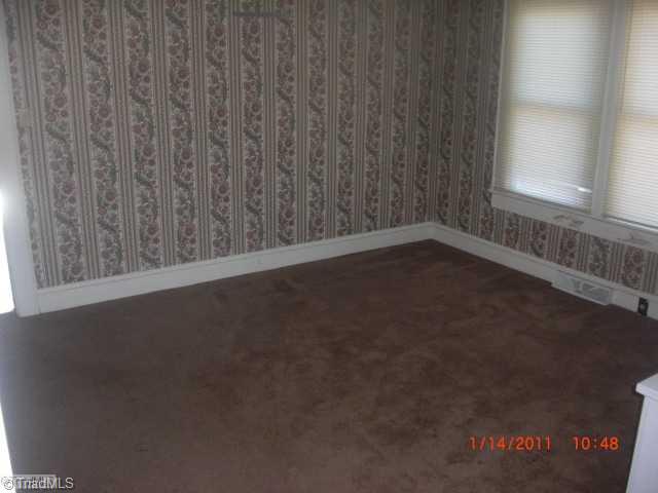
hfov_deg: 51.4
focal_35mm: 36
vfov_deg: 39.7
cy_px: 246
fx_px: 684
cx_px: 329
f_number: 2.8
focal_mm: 6.3
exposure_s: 1/60
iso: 200
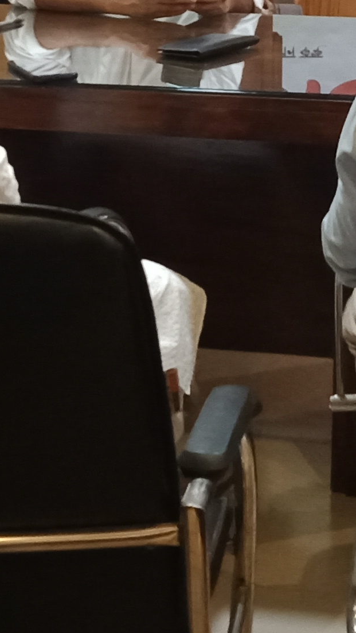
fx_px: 1929
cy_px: 3
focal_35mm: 115
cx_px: 281
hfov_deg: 10.5
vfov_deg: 18.2
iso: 1135
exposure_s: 1/33.3
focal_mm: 3.37
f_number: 2.2
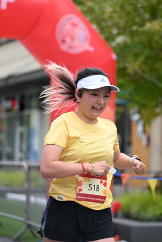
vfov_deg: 16.9
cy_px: 110
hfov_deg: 11.3
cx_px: 93
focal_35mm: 121
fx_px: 817
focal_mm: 103
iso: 640
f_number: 2.8
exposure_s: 1/2000
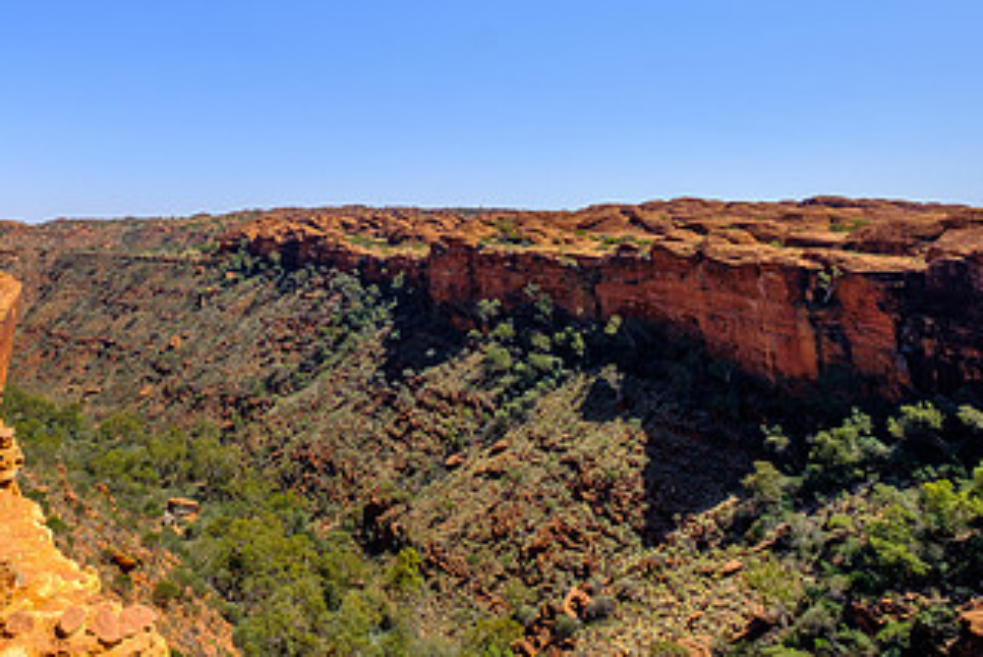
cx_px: 211
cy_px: 124
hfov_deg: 62.3
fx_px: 738
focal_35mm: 27
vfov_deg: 45.4
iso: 200
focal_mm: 10
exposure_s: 1/500
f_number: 8
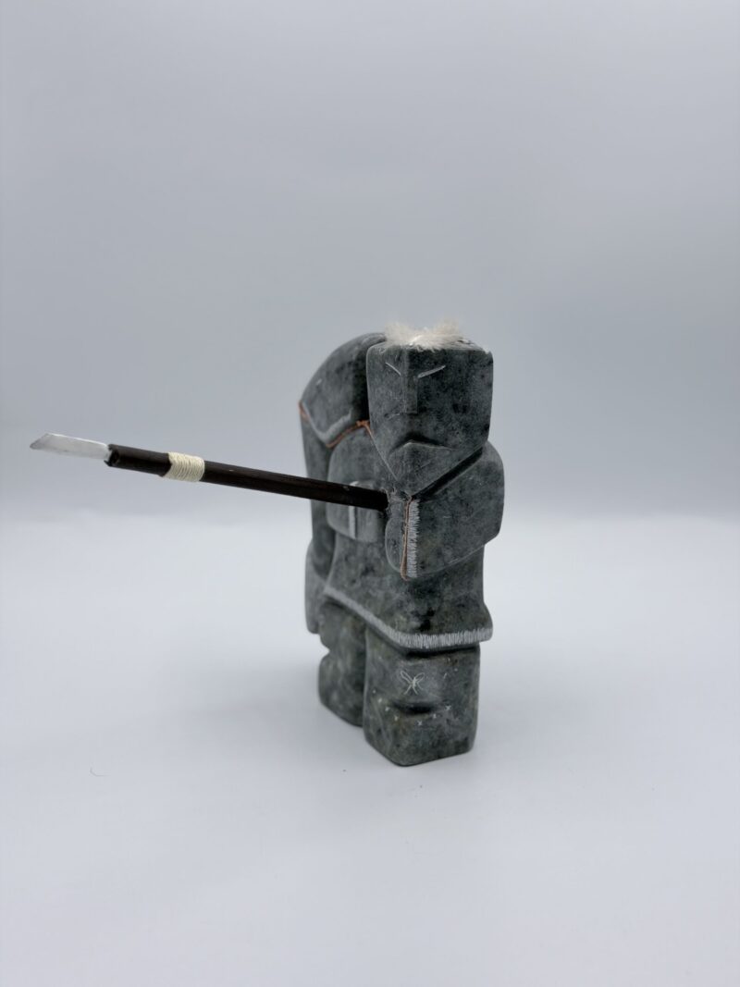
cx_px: 370
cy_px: 494
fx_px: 1368
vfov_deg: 39.7
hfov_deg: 30.3
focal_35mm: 48
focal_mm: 6.76
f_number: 1.78
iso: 64
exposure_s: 1/1931
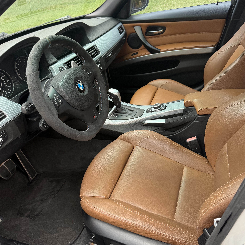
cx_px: 124
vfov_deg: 55.5
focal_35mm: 29
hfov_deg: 55.6
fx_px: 232
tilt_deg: -33.7
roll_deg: +7.2
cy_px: 136
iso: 200
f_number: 1.78
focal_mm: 6.76
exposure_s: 1/107
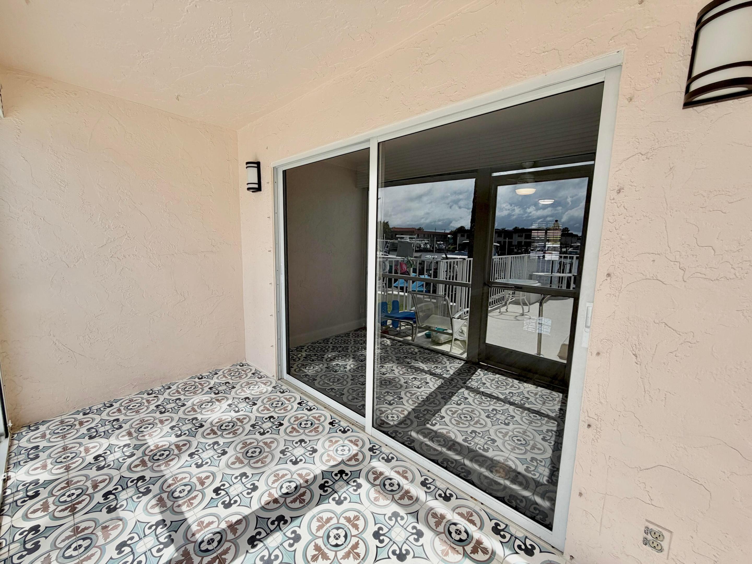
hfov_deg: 102.1
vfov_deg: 85.7
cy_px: 282
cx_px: 376
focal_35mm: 14
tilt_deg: -8.0
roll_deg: -0.1
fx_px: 304
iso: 40
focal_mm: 2.22
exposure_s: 1/770
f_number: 2.2
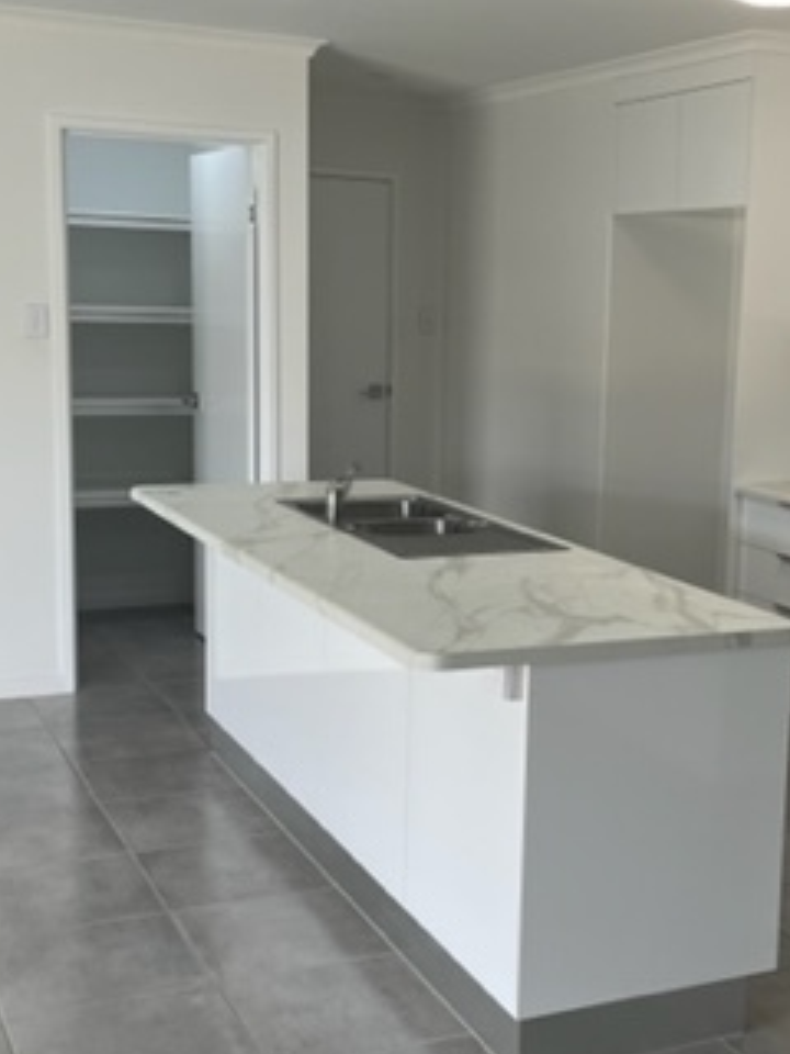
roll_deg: -0.6
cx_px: 566
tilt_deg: -9.9
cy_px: 550
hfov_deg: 27.7
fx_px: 1582
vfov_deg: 36.8
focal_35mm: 52
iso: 40
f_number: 1.6
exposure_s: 1/100
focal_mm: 5.1
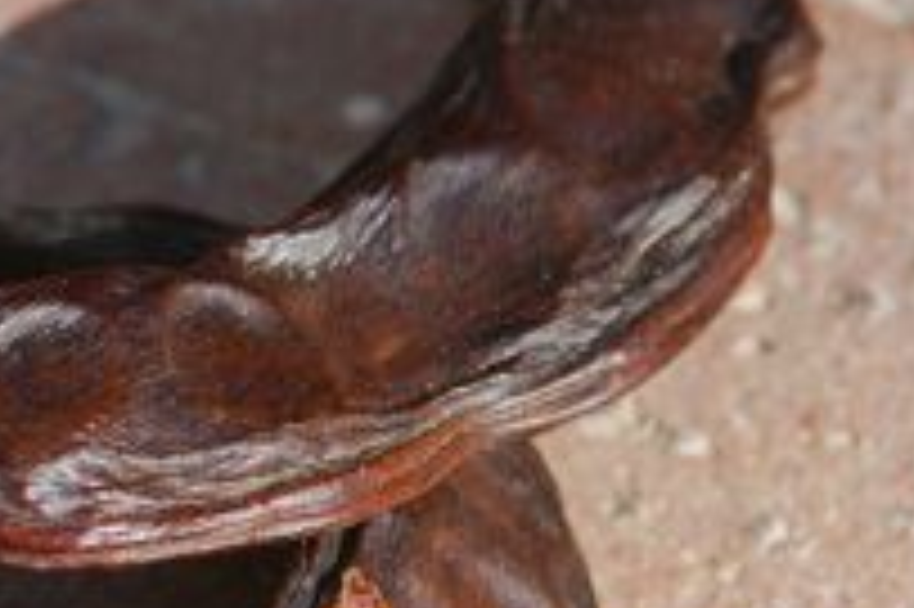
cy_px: 626
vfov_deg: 2.8
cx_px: -41
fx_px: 12597
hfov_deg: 4.1
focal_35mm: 497
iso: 160
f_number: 8
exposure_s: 1/125
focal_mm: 105
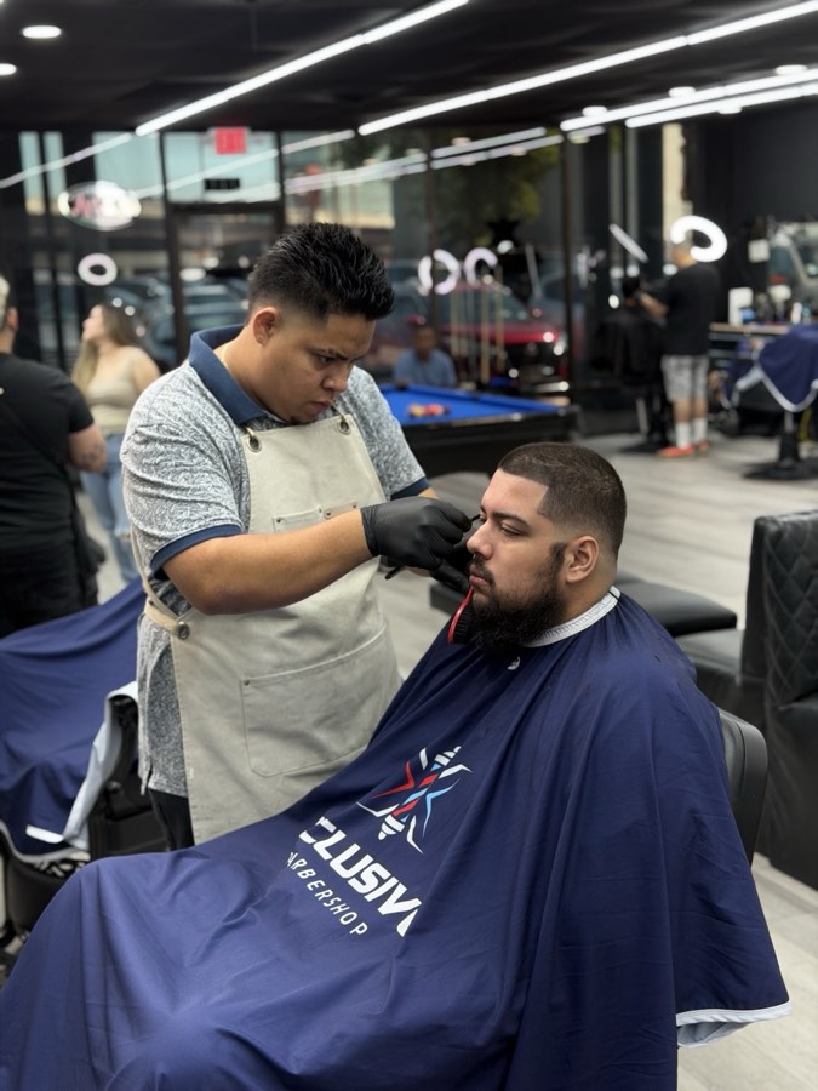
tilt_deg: -10.1
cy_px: 546
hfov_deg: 30.3
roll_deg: +2.6
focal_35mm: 48
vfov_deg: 39.7
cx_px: 409
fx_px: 1512
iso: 100
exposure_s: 1/205
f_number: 1.78
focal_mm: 6.76
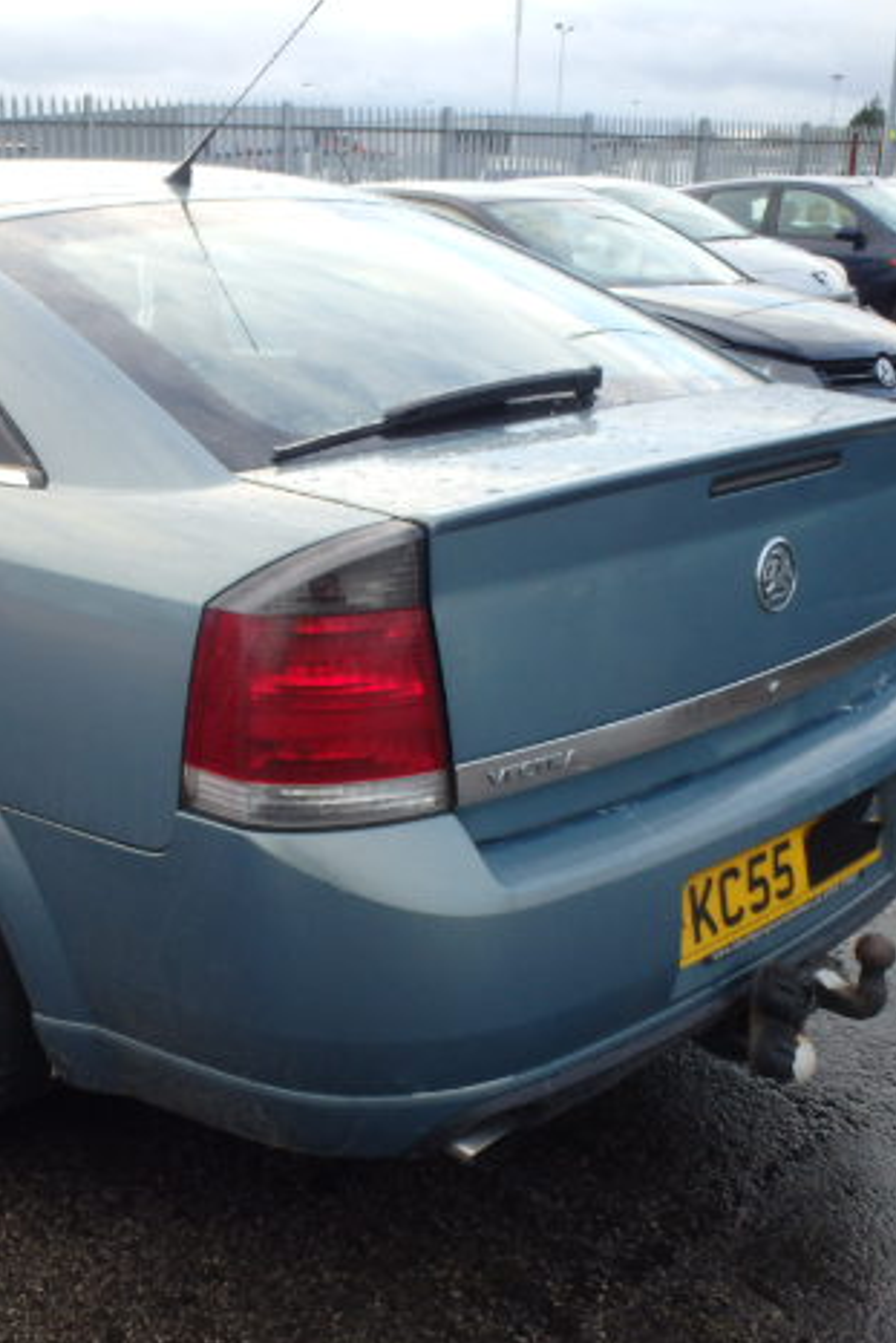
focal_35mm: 40
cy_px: 660
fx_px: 1492
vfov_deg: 48.4
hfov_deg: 32.2
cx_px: 135
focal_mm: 5
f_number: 3.9
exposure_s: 1/125
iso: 200
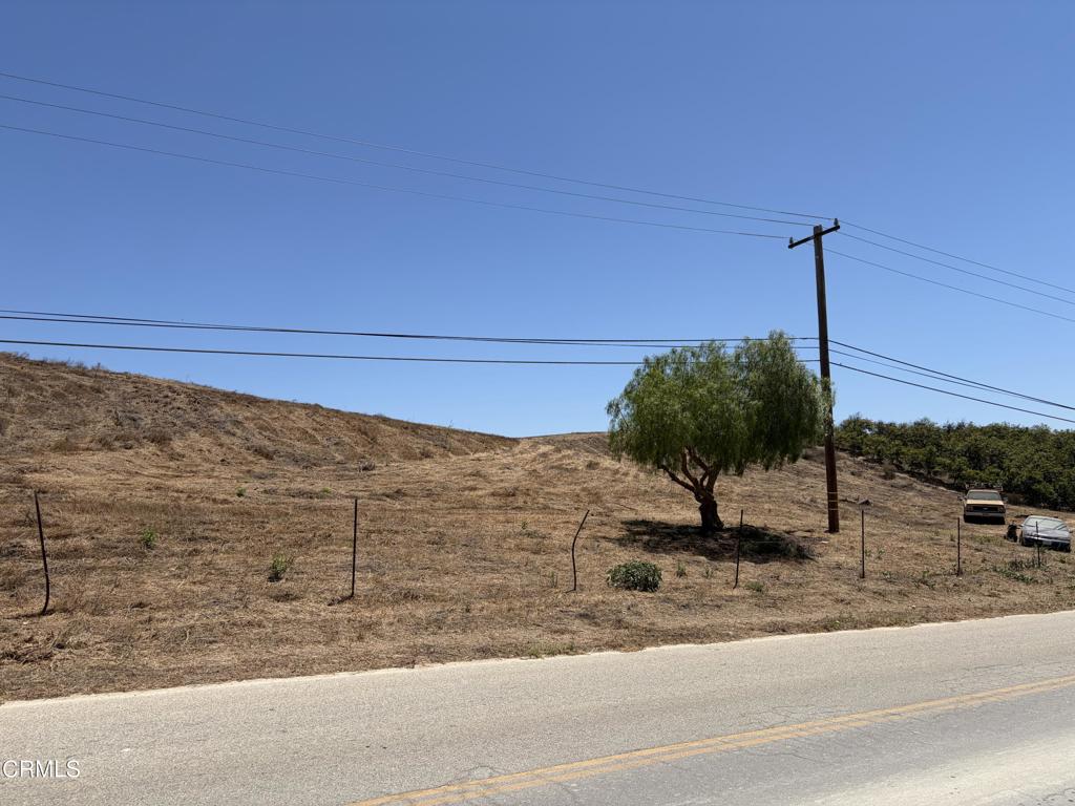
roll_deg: +2.6
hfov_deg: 67.3
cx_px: 538
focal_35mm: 26
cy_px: 403
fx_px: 807
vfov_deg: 53.1
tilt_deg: +6.8
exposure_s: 1/6993
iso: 64
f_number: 1.6
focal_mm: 5.96
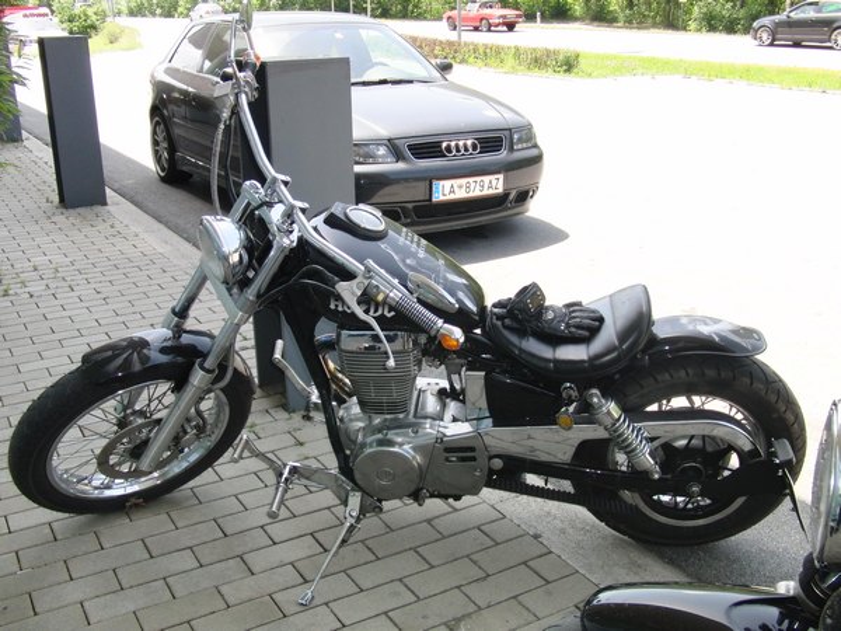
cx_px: 420
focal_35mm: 37
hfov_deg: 50.1
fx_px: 899
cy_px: 316
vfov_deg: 38.7
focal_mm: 6.42
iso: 100
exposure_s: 1/250
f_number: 3.6
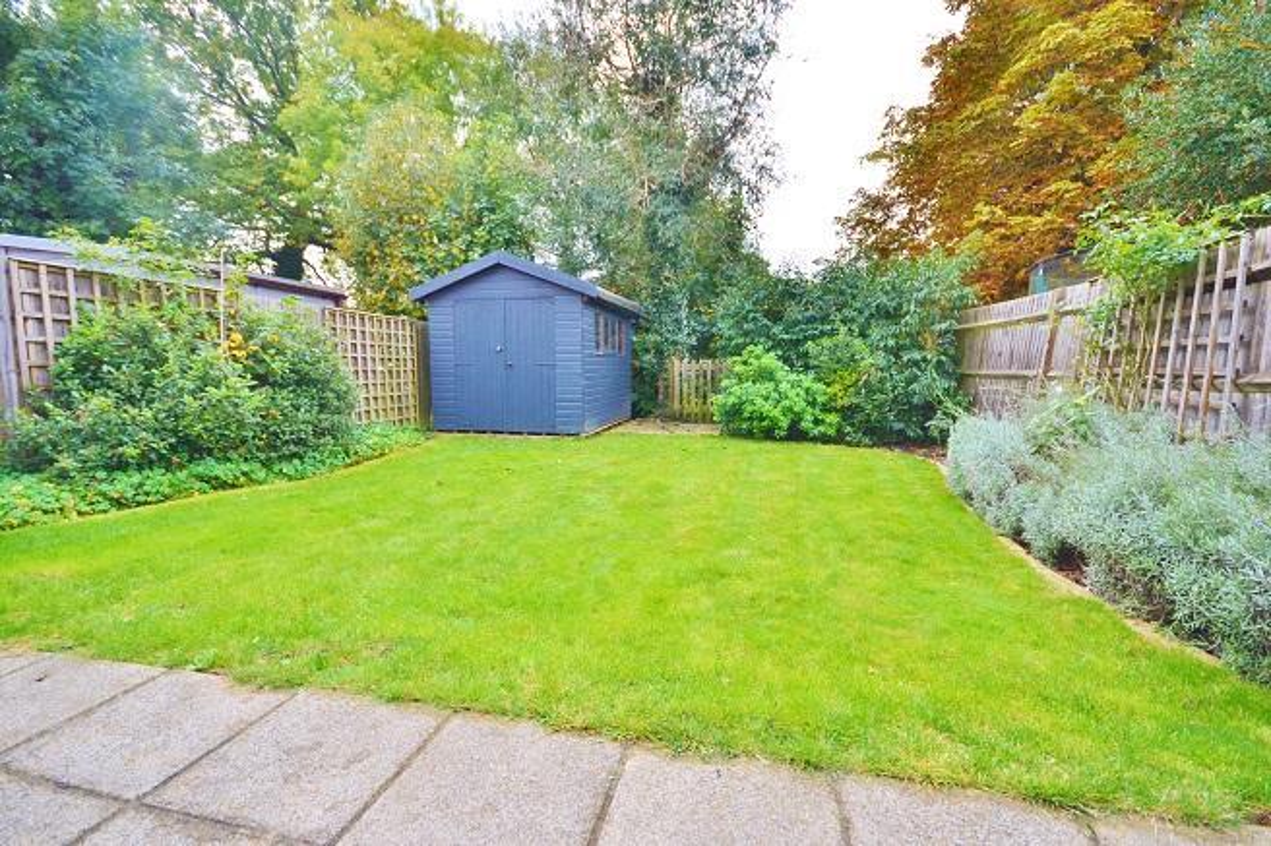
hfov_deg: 100.4
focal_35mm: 15
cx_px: 636
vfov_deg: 77.3
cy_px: 423
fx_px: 529
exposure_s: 1/125
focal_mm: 10
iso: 140
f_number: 5.6
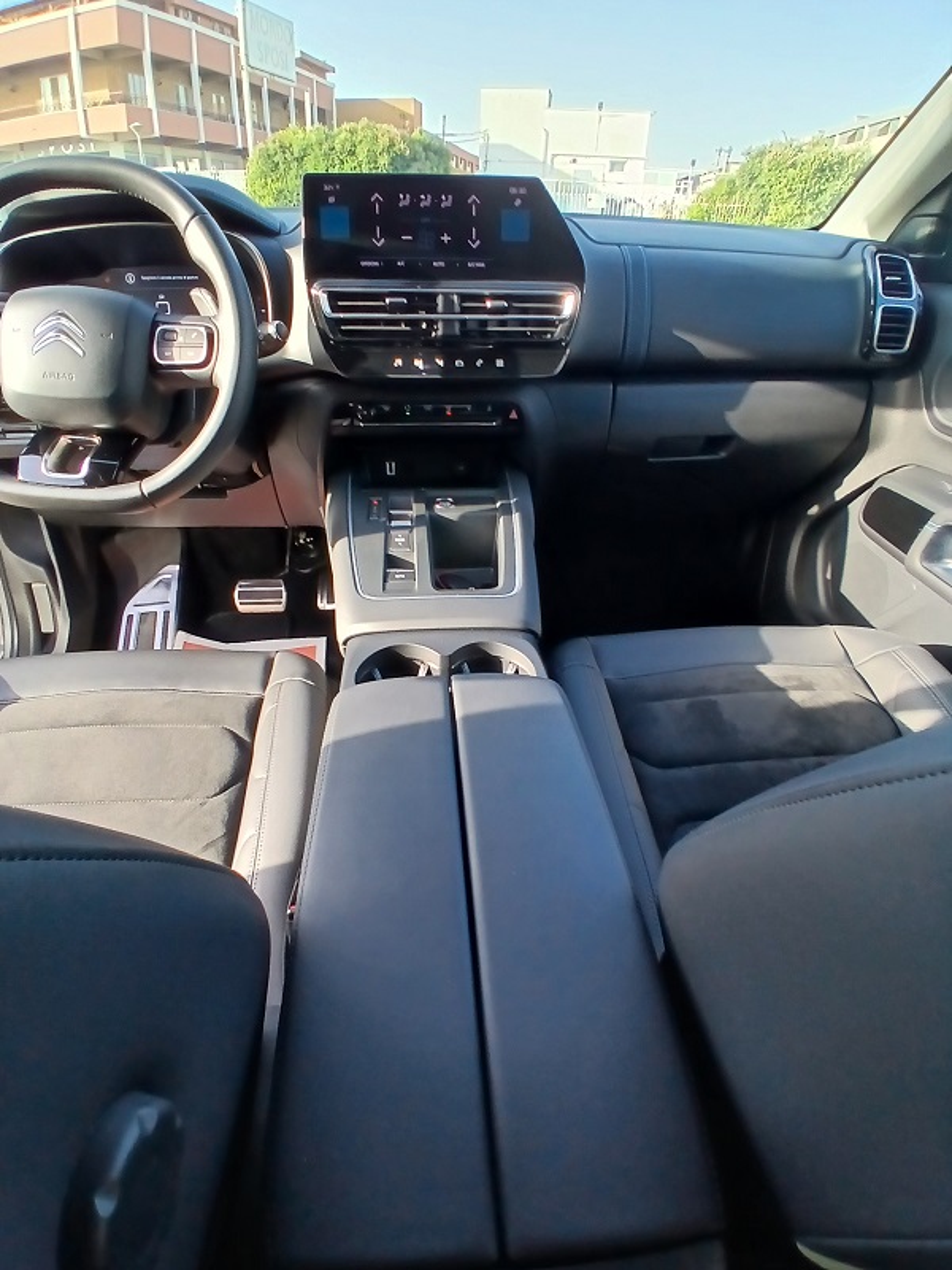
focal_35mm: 17
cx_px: 476
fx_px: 623
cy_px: 635
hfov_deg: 74.7
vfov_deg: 91.0
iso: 80
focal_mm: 1.4
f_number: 2.2
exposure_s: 1/100
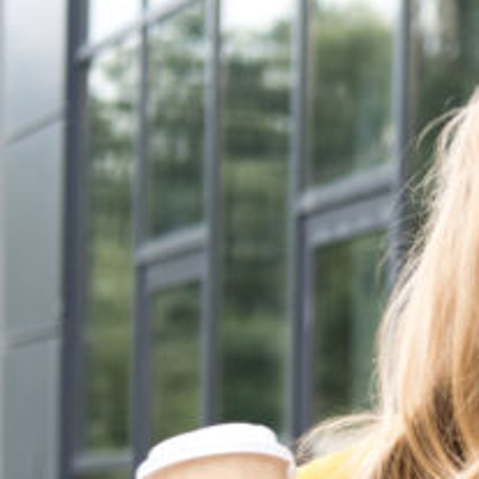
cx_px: 1129
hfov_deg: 7.8
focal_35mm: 210
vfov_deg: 8.2
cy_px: 669
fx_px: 3288
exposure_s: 1/160
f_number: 4
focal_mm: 50
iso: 200
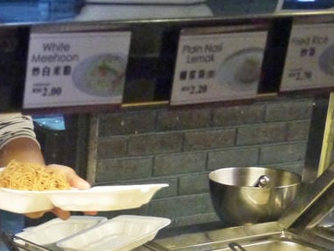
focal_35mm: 87
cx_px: -129
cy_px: 286
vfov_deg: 16.4
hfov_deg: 20.1
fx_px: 840
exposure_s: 1/100
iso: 1600
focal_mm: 14
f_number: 3.5
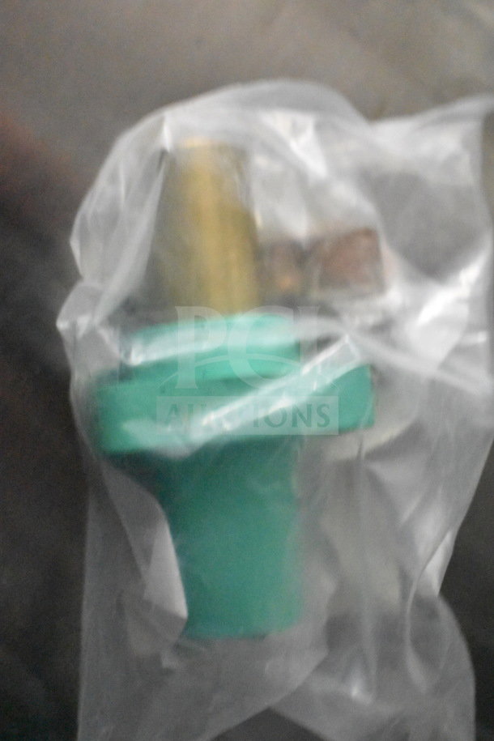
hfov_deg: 29.9
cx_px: 247
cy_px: 370
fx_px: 926
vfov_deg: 43.6
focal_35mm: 45
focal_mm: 30
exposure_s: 1/50
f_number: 4.2
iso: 18000
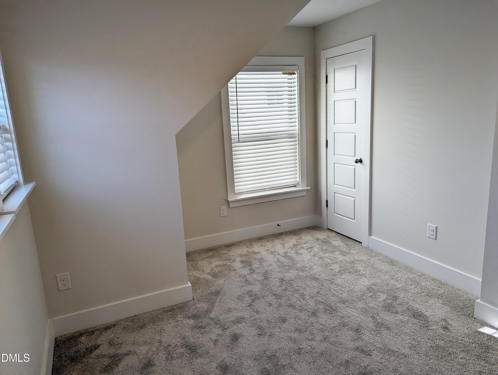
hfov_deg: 71.5
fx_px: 346
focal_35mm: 24
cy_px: 188
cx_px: 249
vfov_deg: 56.9
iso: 42
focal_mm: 6.81
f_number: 1.85
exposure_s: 1/261
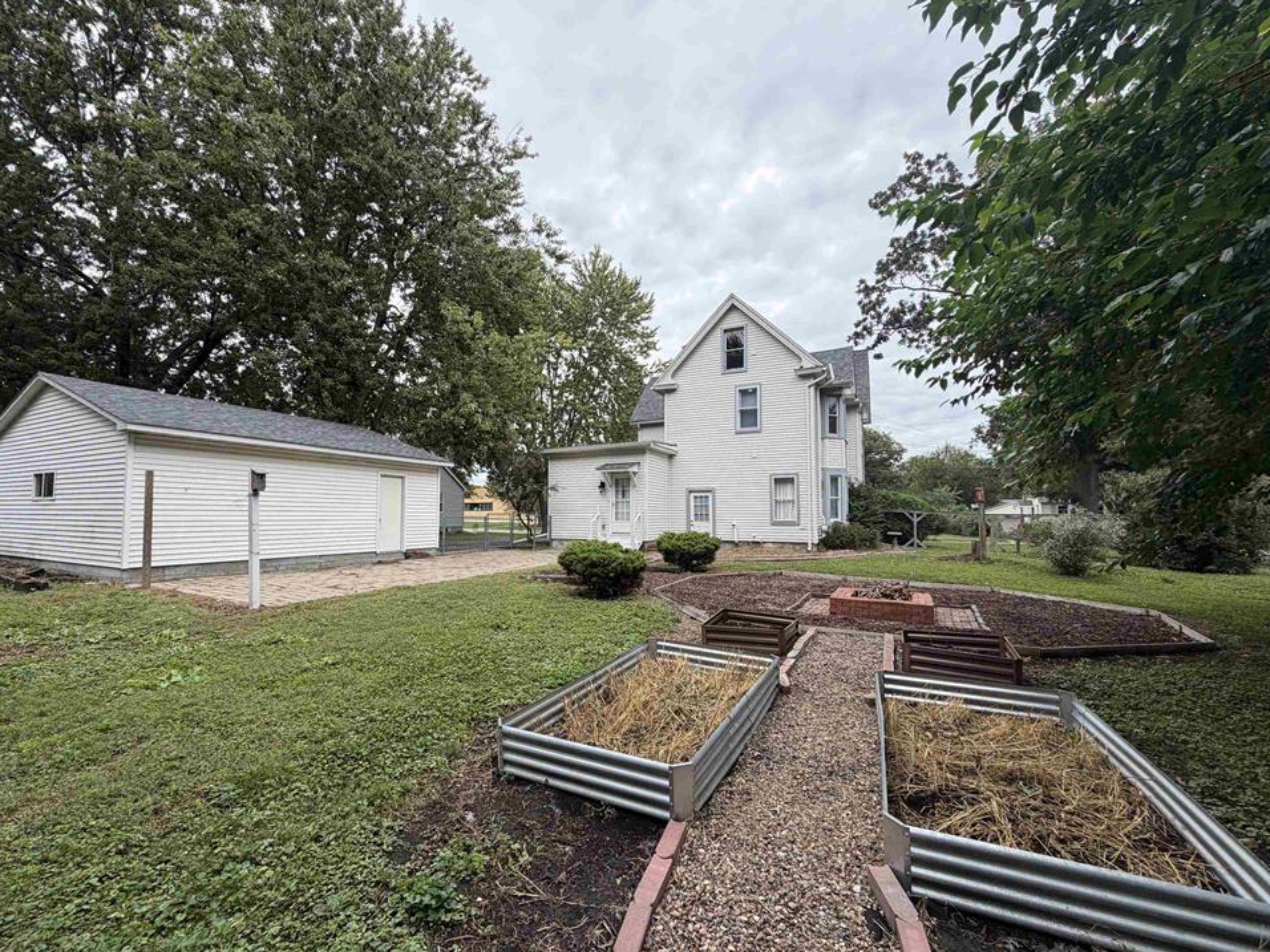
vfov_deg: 81.7
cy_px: 491
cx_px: 599
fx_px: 550
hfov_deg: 98.1
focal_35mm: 15
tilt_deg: +2.3
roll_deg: -0.4
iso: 50
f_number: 2.2
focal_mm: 2.22
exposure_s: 1/403
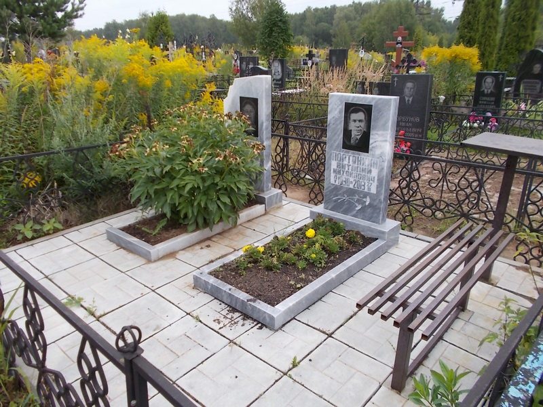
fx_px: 408
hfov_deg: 67.3
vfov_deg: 53.1
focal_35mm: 26
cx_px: 272
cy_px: 204
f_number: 3.2
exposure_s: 1/100
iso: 80
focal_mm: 4.6
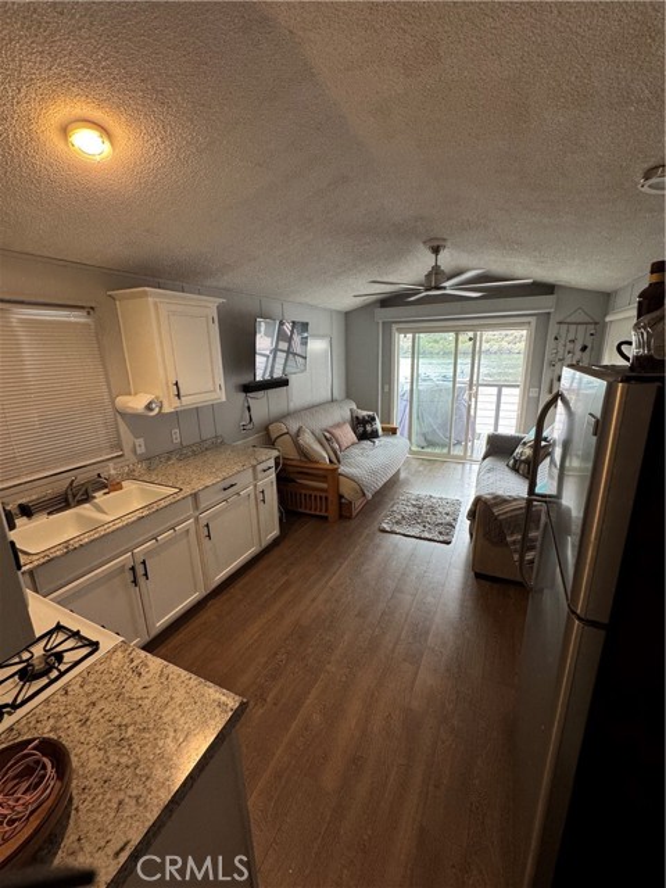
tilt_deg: -15.9
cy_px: 444
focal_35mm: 14
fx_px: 359
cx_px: 333
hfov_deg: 85.7
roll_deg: +0.7
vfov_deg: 102.1
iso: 200
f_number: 2.2
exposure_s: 1/60
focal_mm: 2.22
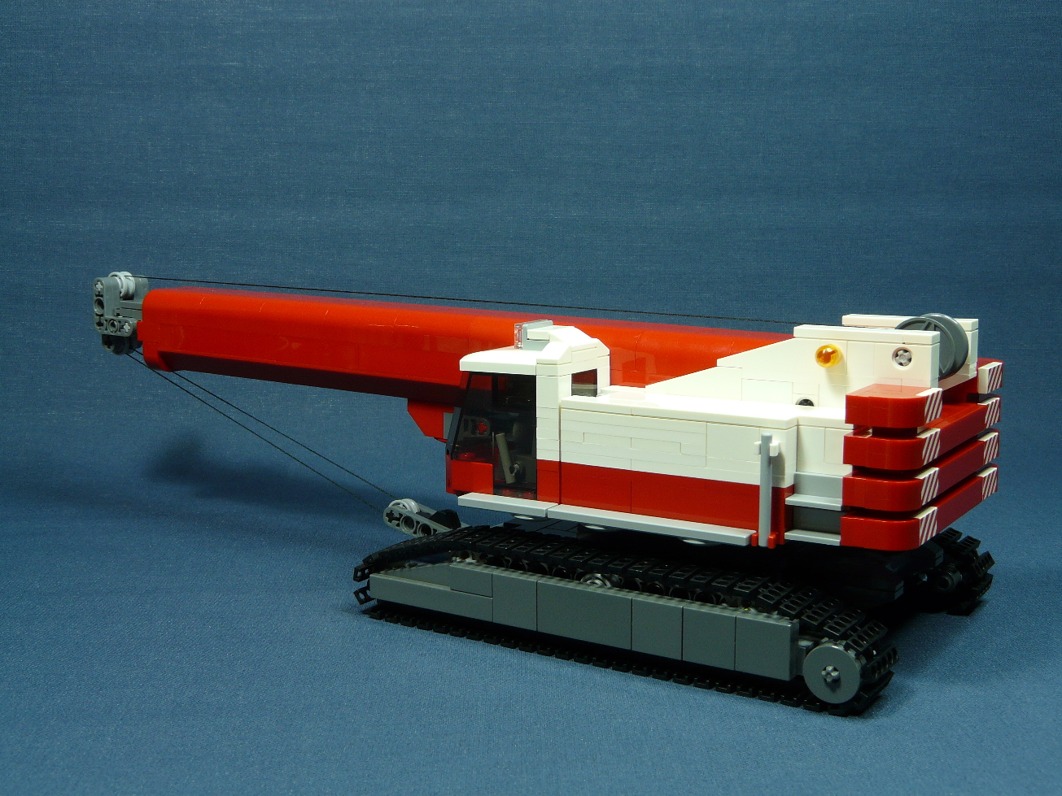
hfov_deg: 42.1
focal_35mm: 45
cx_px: 531
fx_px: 1381
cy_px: 398
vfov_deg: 32.2
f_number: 5
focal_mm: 7.4
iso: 100
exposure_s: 1/6
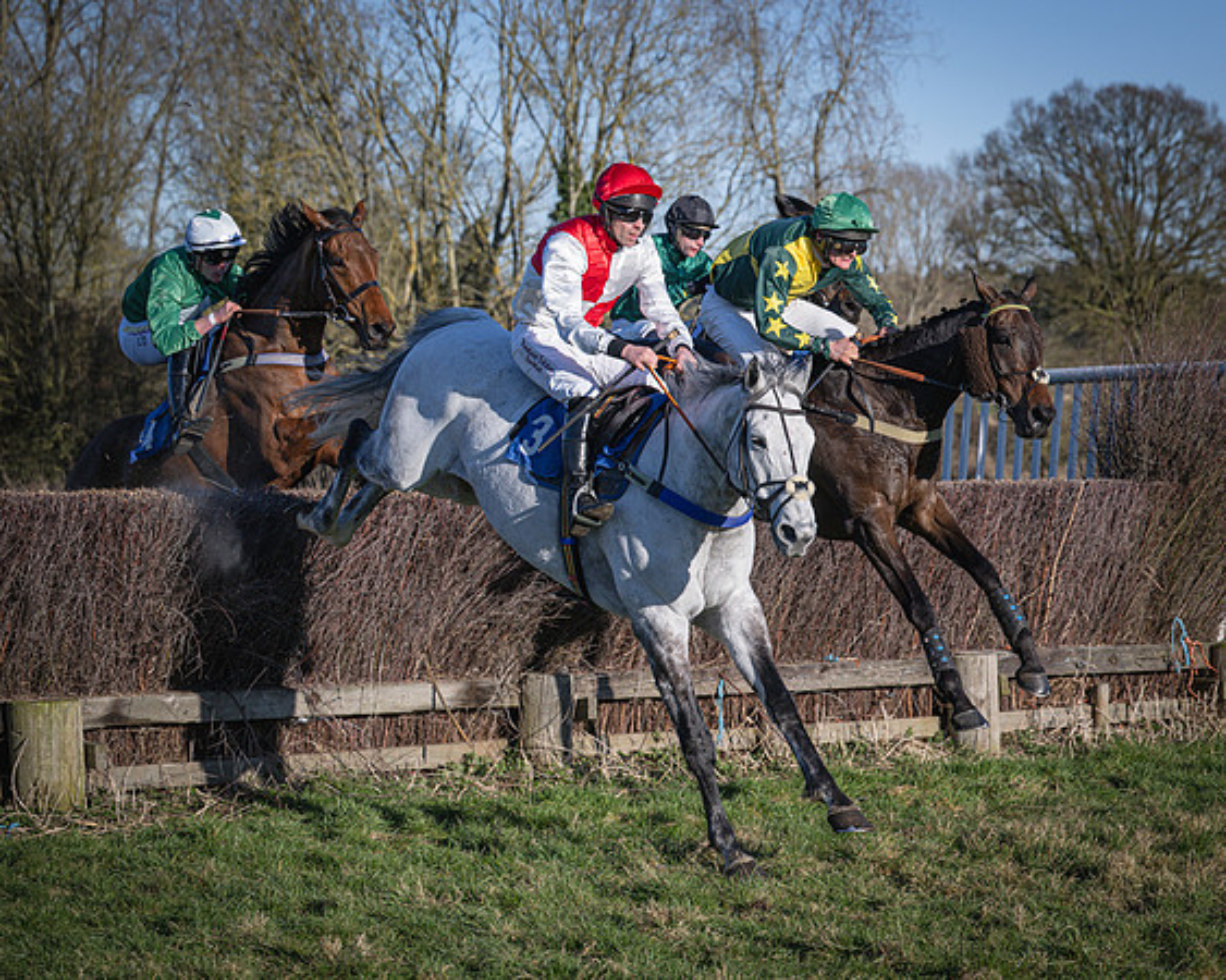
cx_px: 896
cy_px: 513
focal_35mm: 113
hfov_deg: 17.0
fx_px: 4086
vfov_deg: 13.7
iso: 200
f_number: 4
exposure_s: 1/2500
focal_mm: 77
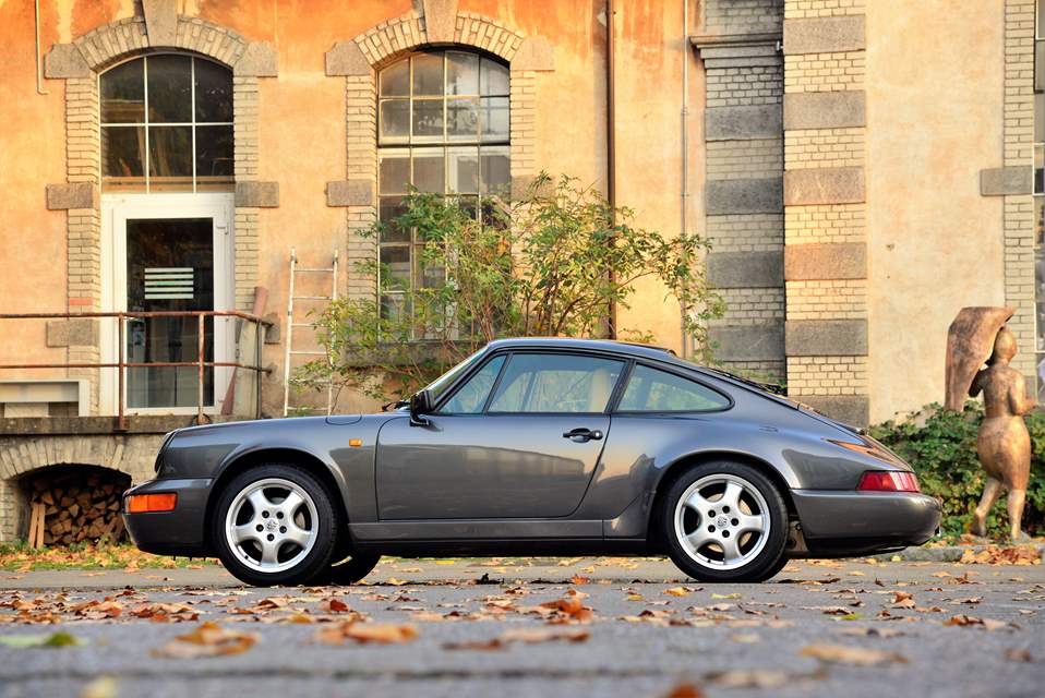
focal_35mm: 98
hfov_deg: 20.8
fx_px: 2846
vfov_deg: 14.0
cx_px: 522
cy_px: 349
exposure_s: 1/100
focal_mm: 98
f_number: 5.6
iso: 500
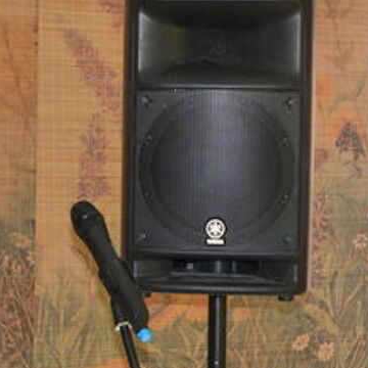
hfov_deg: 15.3
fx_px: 1359
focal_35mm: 113
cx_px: 50
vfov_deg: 15.4
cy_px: 174
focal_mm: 32
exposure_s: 1/160
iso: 125
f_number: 4.2
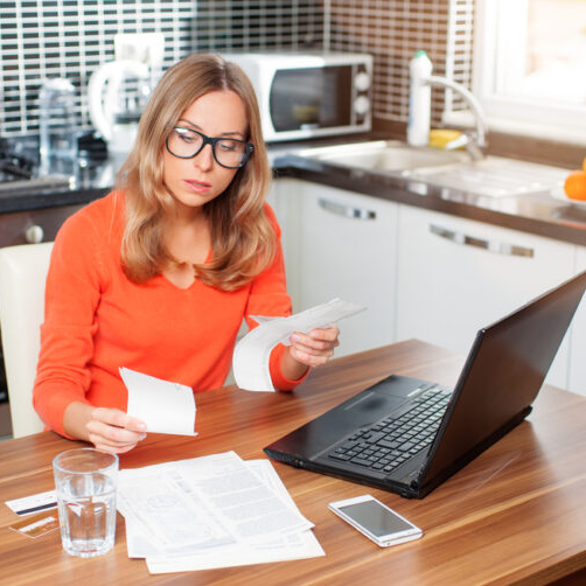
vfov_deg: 26.5
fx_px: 1245
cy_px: 291
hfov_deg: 26.5
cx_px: 297
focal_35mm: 65
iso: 200
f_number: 3.2
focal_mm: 50
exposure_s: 1/60
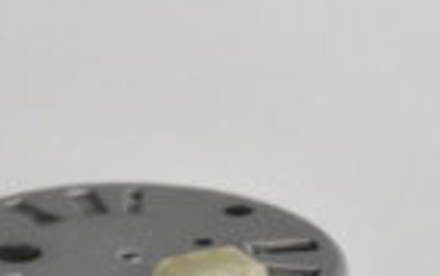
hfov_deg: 5.8
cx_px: 155
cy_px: 588
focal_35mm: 360
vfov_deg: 3.6
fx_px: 4323
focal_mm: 55
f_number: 5.6
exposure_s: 1/100
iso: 8000
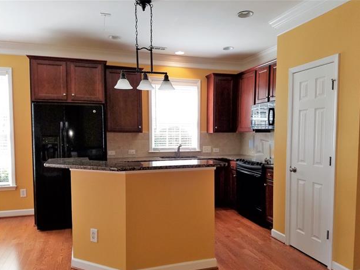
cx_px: 184
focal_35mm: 27
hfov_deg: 65.3
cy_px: 140
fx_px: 281
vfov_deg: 51.3
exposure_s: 1/120
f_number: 1.7
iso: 80
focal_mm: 4.2
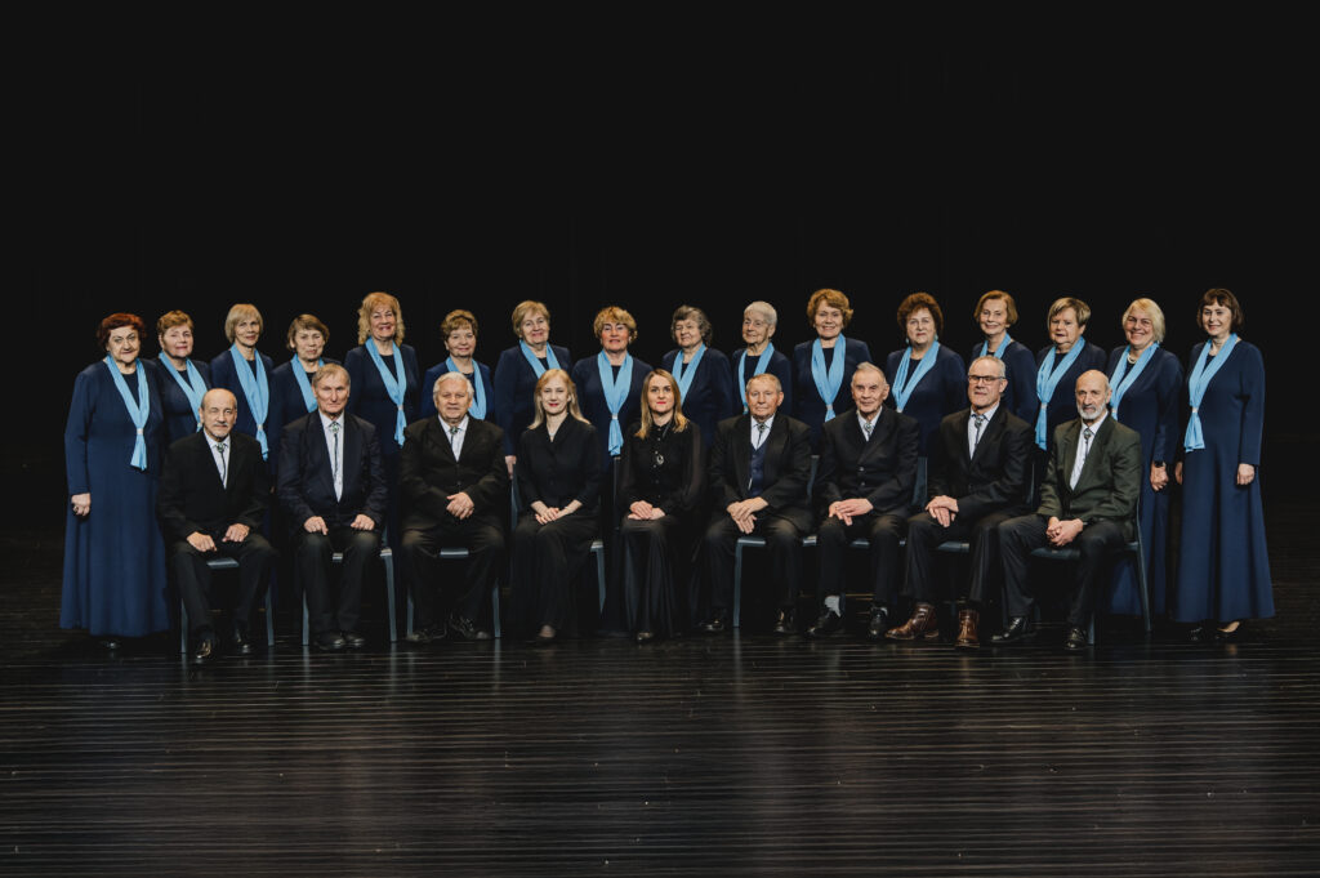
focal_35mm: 105
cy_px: 439
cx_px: 660
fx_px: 3847
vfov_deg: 13.0
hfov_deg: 19.5
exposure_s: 1/200
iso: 640
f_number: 2.2
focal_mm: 105
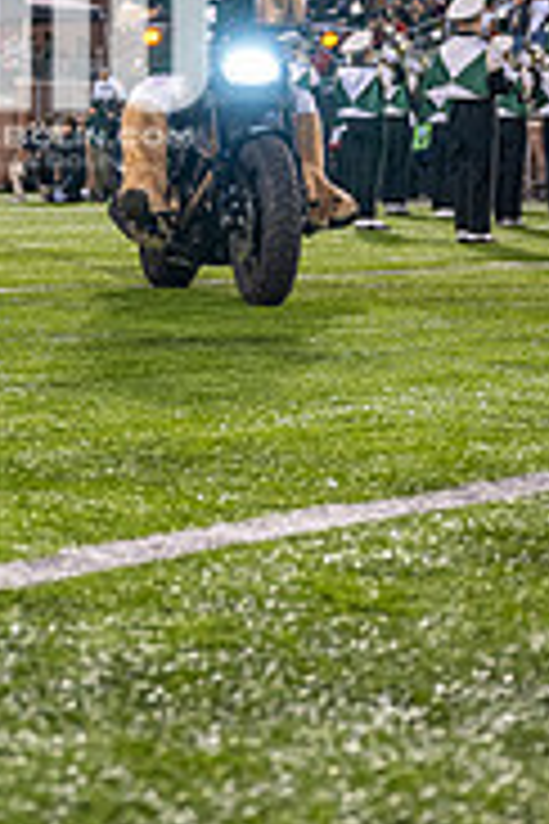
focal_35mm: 103
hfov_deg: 13.1
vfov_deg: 19.4
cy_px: 41
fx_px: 2356
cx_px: 9
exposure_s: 1/500
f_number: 3.2
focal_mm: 42
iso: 1250
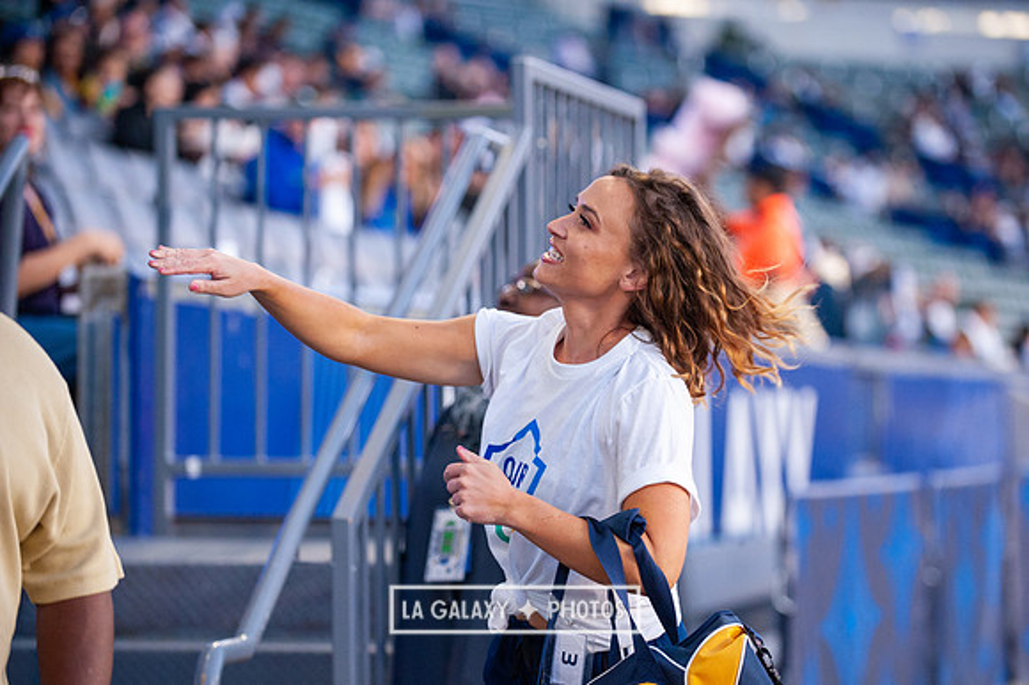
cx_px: 585
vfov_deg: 9.6
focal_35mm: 142
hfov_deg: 14.4
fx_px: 4060
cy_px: 389
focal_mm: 125
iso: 1600
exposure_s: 1/500
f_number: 2.8
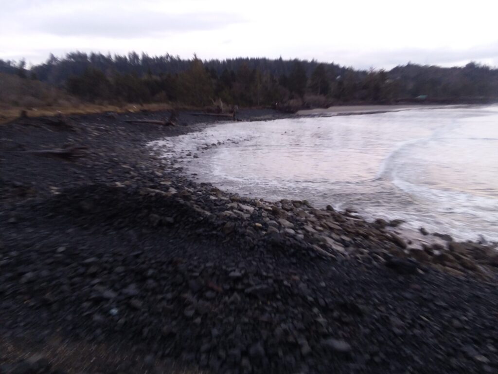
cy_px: 187
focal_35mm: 27
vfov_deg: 51.4
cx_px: 249
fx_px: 388
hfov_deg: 65.3
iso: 64
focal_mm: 2.91
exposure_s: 1/60
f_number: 1.9
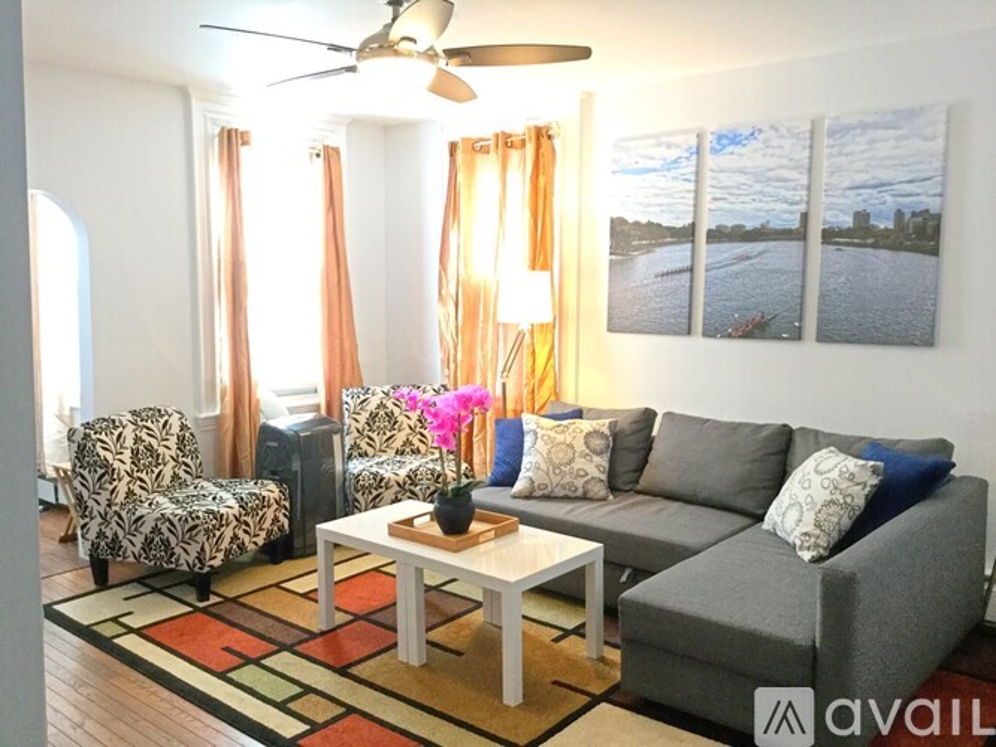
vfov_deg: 45.4
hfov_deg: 58.4
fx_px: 892
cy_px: 374
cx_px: 498
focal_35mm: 31
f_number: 2.4
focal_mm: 3.3
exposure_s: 1/30
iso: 100
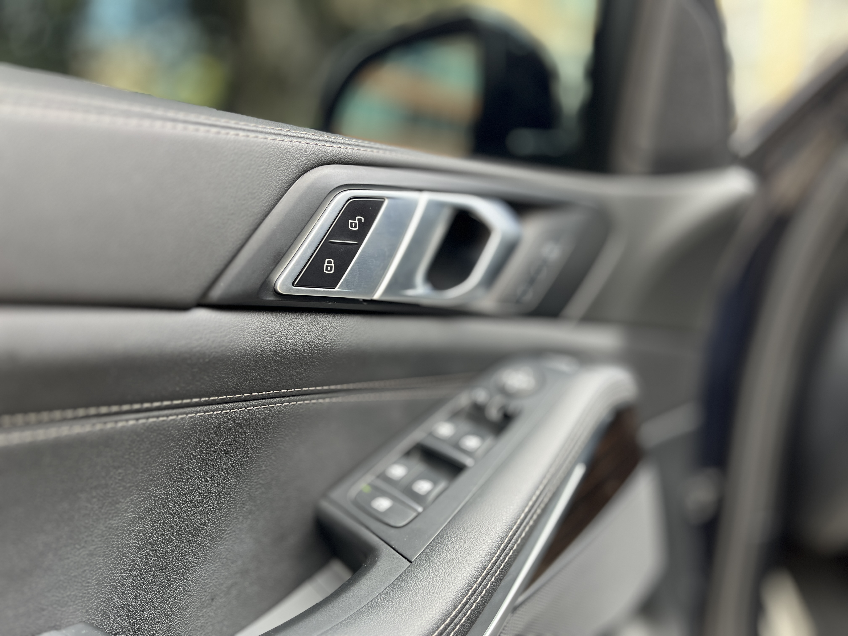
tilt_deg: -10.6
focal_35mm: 26
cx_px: 424
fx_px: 637
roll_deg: -1.3
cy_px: 318
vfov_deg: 53.1
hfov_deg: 67.3
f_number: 1.6
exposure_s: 1/122
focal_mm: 5.1
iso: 64
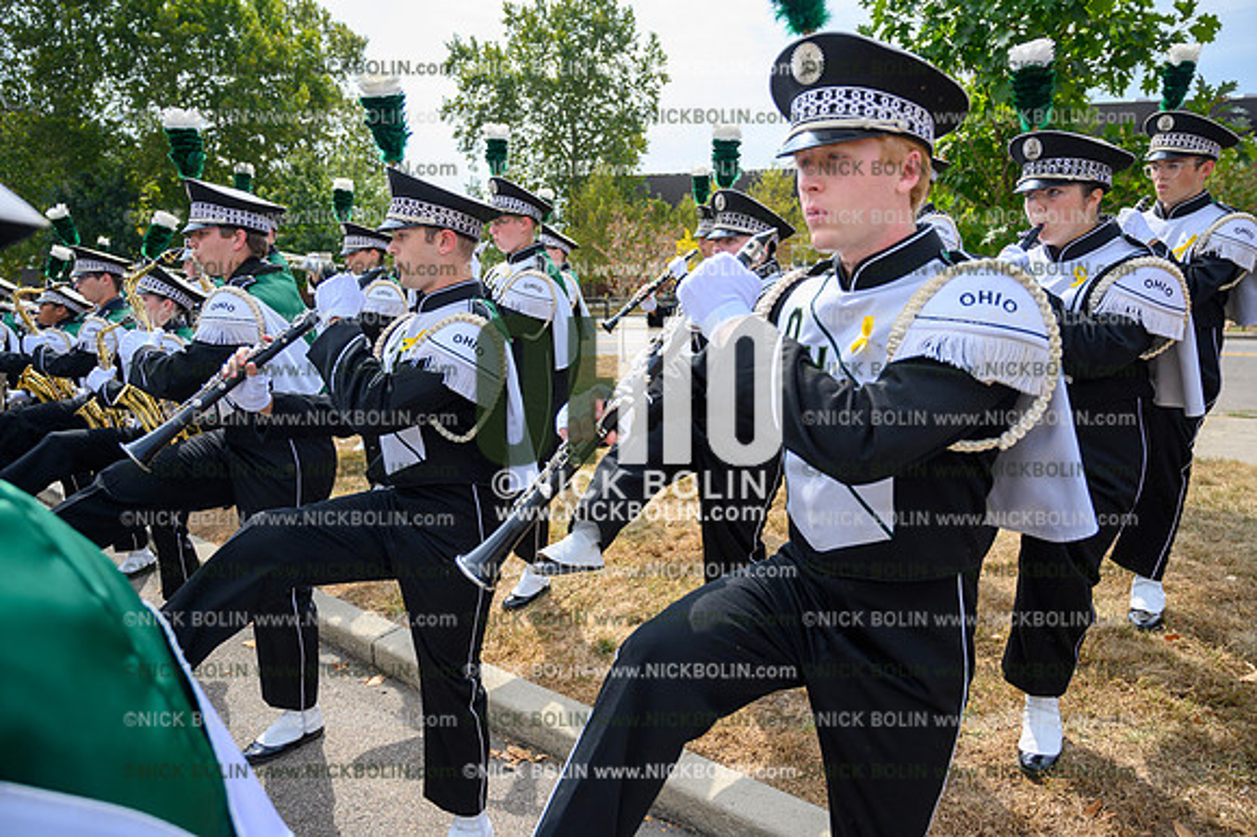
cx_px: 628
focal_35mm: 24
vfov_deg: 52.1
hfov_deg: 72.6
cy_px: 418
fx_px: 855
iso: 100
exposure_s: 1/800
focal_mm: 24.5
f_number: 4
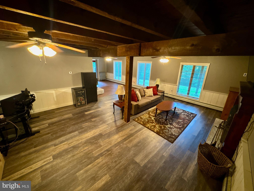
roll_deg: -2.3
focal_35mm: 14
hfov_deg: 102.1
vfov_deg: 85.7
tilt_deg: -18.5
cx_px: 127
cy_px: 96
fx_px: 103
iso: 1250
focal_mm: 2.22
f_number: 2.2
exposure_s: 1/40
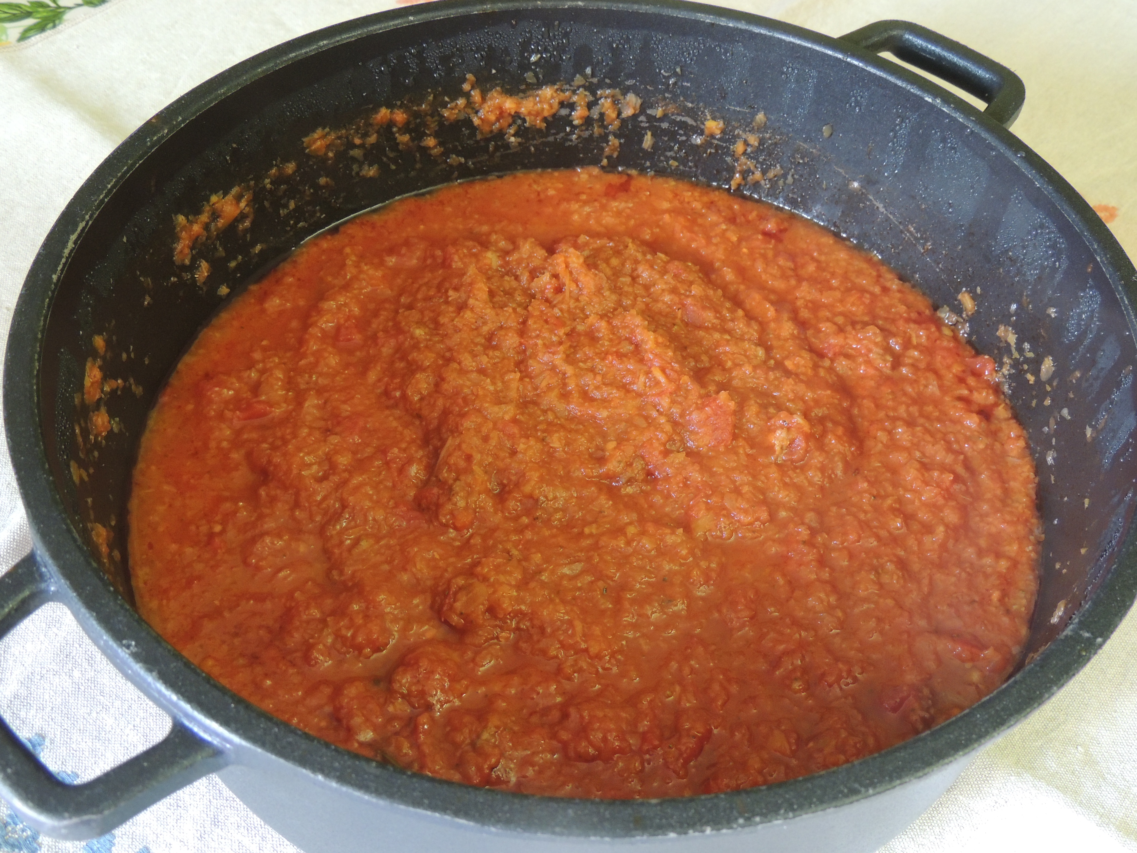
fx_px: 1314
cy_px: 426
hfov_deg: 46.8
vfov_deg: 36.0
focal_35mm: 40
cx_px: 568
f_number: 3.3
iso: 560
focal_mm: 7.1
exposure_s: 1/13
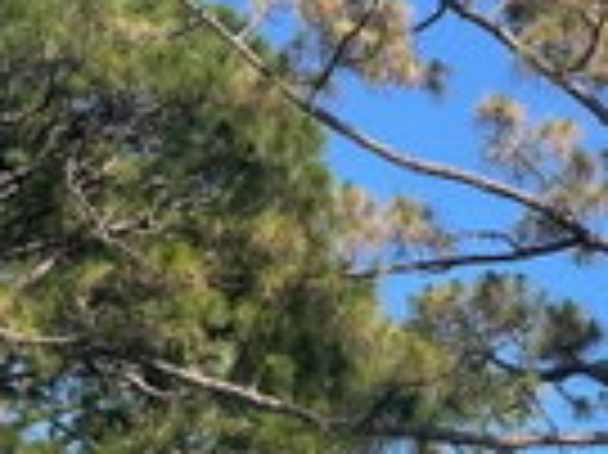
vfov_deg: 18.0
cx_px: 705
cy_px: 202
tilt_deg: +24.5
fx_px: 1439
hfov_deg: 22.2
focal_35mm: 82
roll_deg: +0.1
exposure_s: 1/2304
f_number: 1.6
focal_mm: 4.2
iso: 32
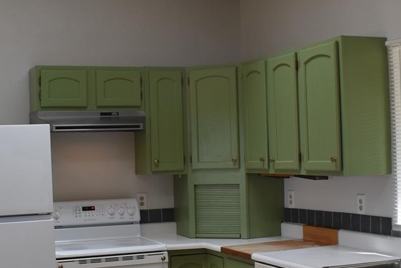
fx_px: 936
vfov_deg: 16.2
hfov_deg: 24.2
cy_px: 174
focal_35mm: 84
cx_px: 179
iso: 400
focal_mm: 24
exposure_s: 1/125
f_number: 5.6
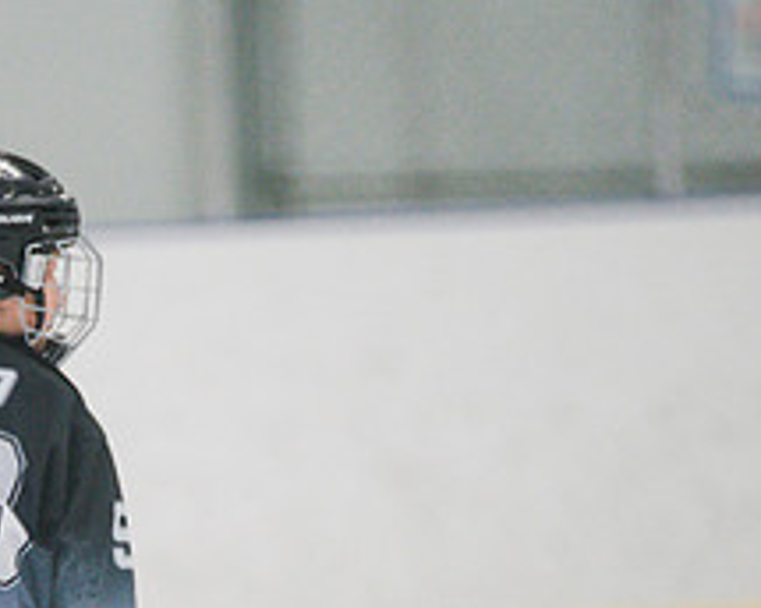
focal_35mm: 759
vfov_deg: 2.0
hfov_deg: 2.5
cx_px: 4
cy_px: 656
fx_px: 17095
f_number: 3.2
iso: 3200
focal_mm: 300
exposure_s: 1/800
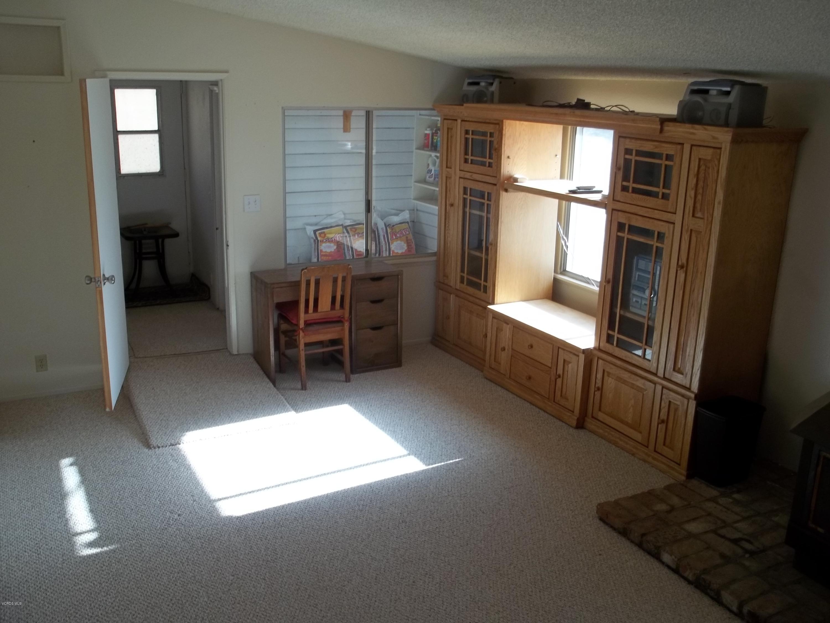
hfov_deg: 55.4
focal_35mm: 33
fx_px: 791
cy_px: 312
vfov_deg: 42.9
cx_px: 415
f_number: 3.3
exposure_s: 1/60
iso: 64
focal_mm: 5.9
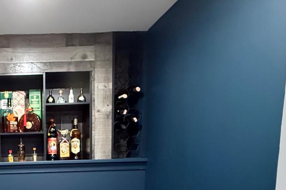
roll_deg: +1.3
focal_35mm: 42
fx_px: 334
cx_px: 30
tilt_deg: -8.7
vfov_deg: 28.9
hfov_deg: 42.7
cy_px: 208
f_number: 2.2
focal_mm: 2.22
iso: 1250
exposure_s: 1/60
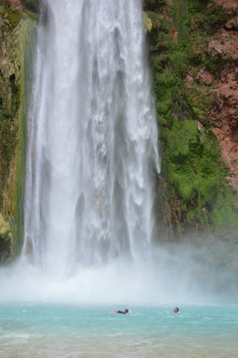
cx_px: 119
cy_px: 179
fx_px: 507
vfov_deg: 38.9
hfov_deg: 26.4
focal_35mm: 51
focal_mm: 34
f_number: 5.6
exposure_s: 1/125
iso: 160
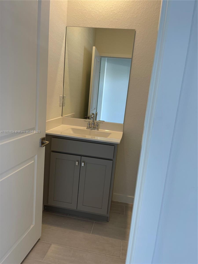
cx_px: 99
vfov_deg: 67.3
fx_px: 198
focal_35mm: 26
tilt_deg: -11.0
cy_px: 132
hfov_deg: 53.1
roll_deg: -5.4
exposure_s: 1/120
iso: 80
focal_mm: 5.1
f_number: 1.6
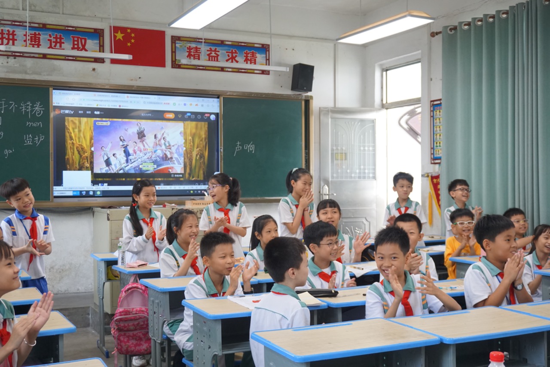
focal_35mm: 44
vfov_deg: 30.8
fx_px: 664
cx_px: 275
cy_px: 184
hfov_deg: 45.0
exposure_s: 1/160
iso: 1000
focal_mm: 29
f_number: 4.5
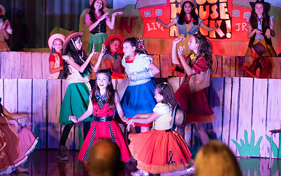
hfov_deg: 14.4
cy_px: 69
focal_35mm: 145
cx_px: 133
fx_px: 1110
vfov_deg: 9.0
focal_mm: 112
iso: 800
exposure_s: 1/125
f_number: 2.8
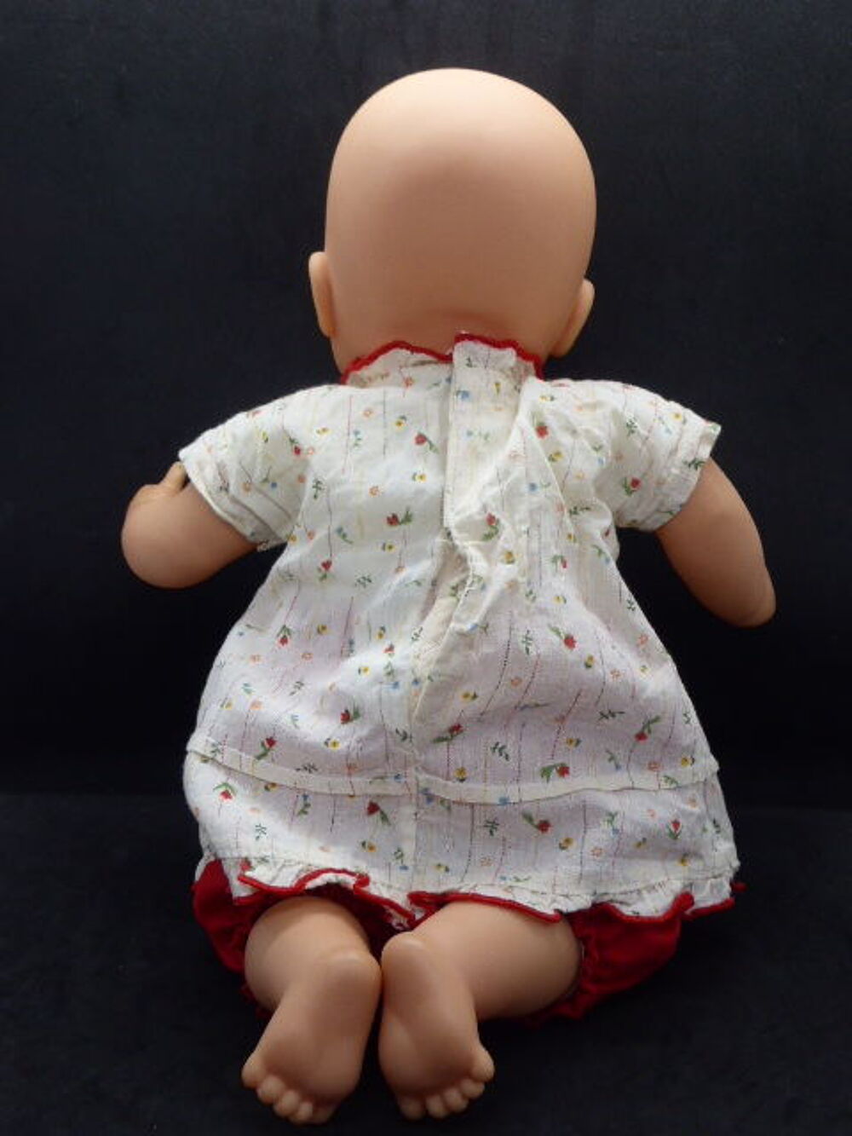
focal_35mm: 40
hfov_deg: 36.0
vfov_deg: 46.8
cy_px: 568
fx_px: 1312
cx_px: 426
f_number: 3.9
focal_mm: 6.9
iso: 200
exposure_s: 1/60
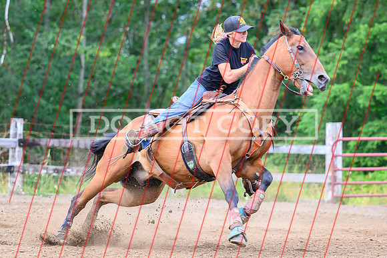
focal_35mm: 190
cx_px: 200
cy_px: 111
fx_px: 2042
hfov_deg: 10.8
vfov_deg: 7.2
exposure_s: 1/1600
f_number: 3.2
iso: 2800
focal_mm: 120
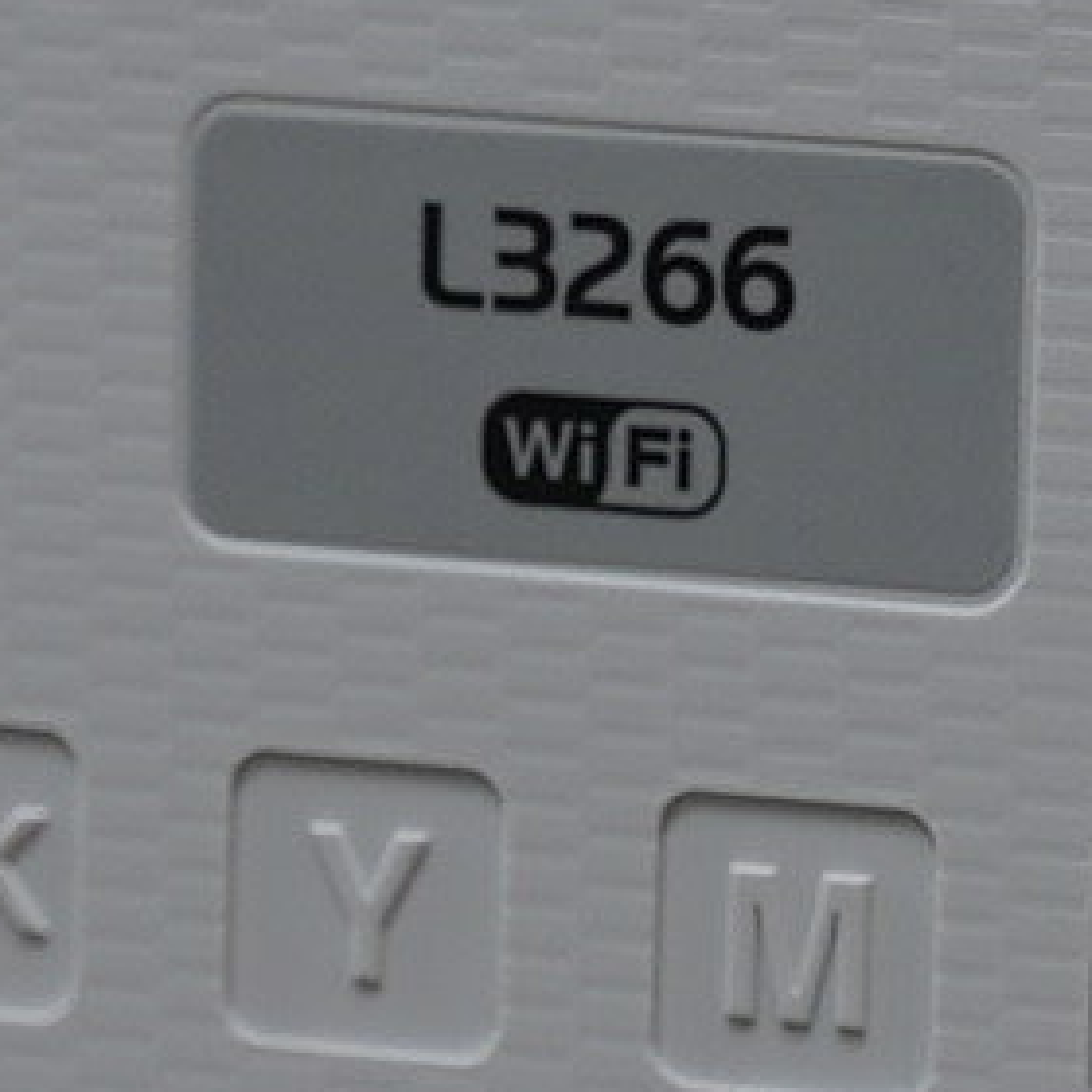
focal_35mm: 400
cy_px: 339
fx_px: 14276
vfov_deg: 4.4
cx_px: 1010
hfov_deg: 4.4
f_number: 4
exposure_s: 1/160
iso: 320
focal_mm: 45
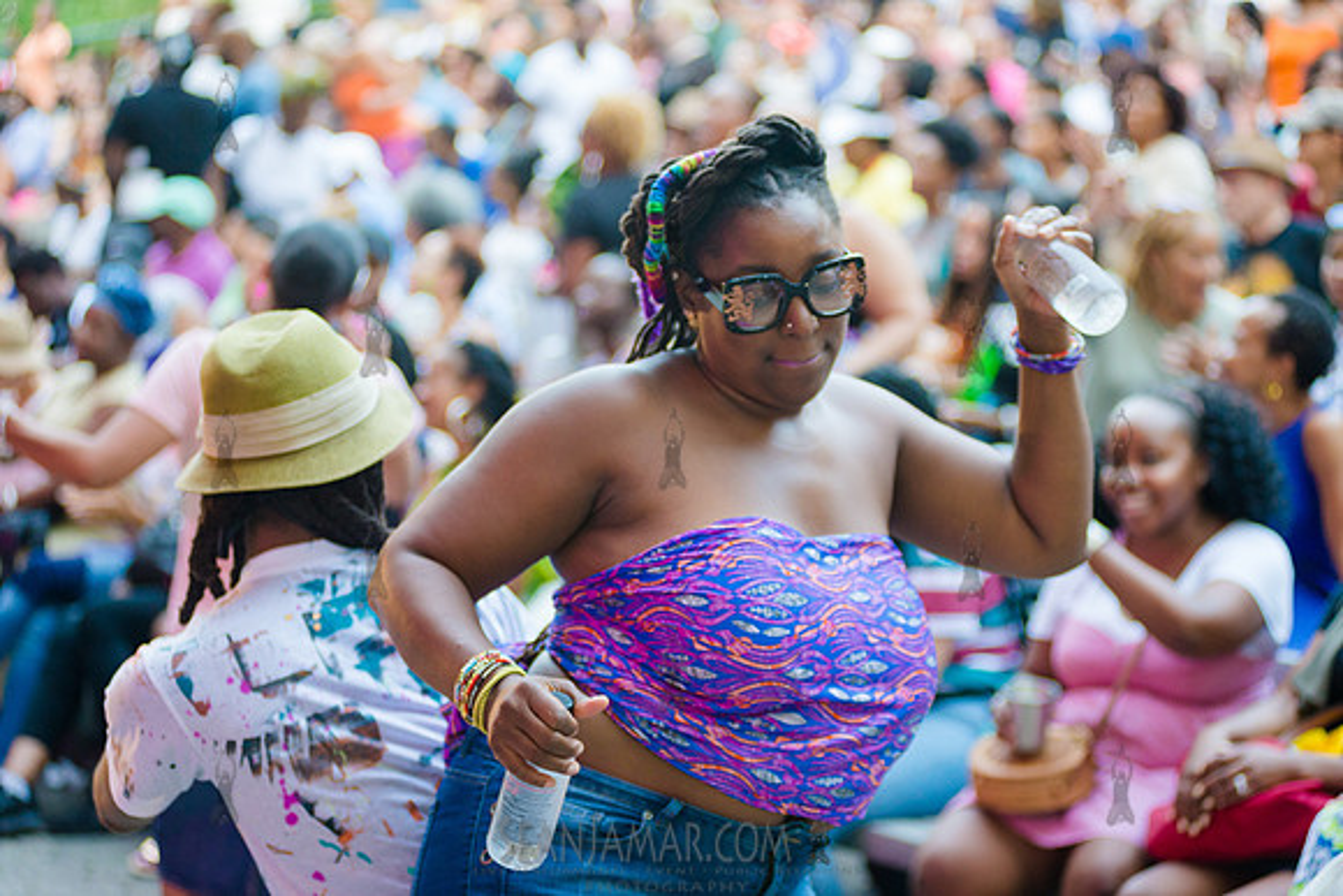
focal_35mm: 80
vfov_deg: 17.1
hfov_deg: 25.4
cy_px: 448
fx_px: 2985
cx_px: 672
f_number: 2.8
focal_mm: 80
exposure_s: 1/320
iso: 2000
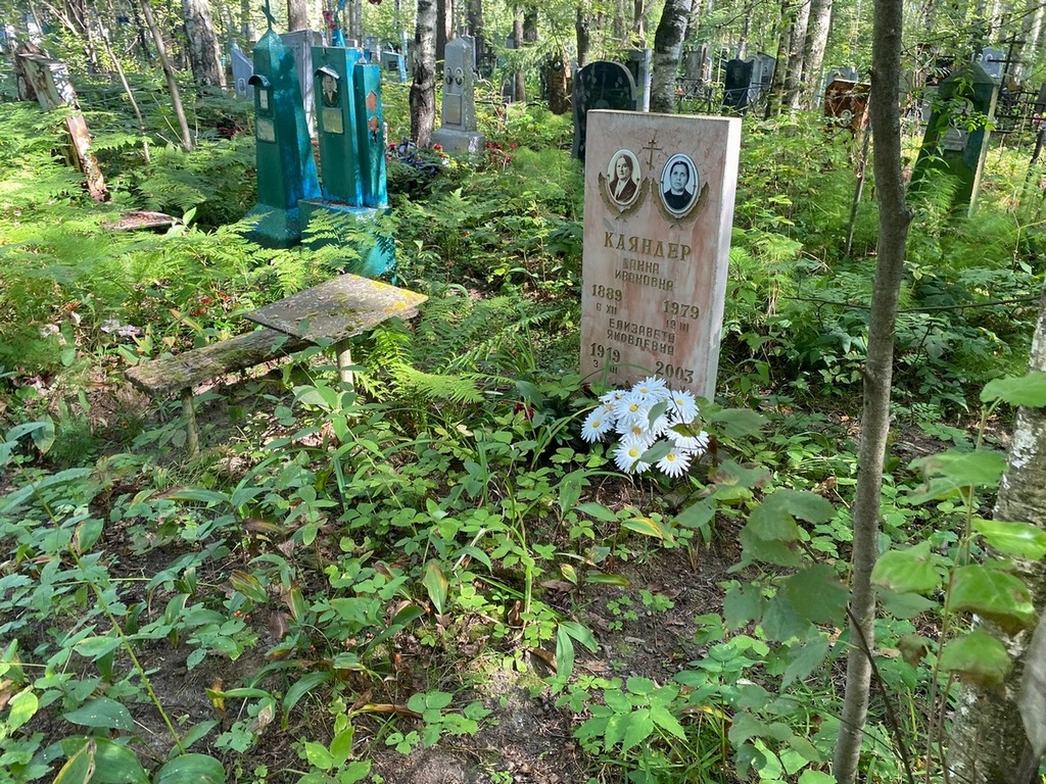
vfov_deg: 53.1
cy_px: 392
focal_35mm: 26
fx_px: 786
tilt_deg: -24.3
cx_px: 523
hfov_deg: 67.3
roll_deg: -1.1
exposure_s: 1/121
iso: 100
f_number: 1.8
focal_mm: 4.25
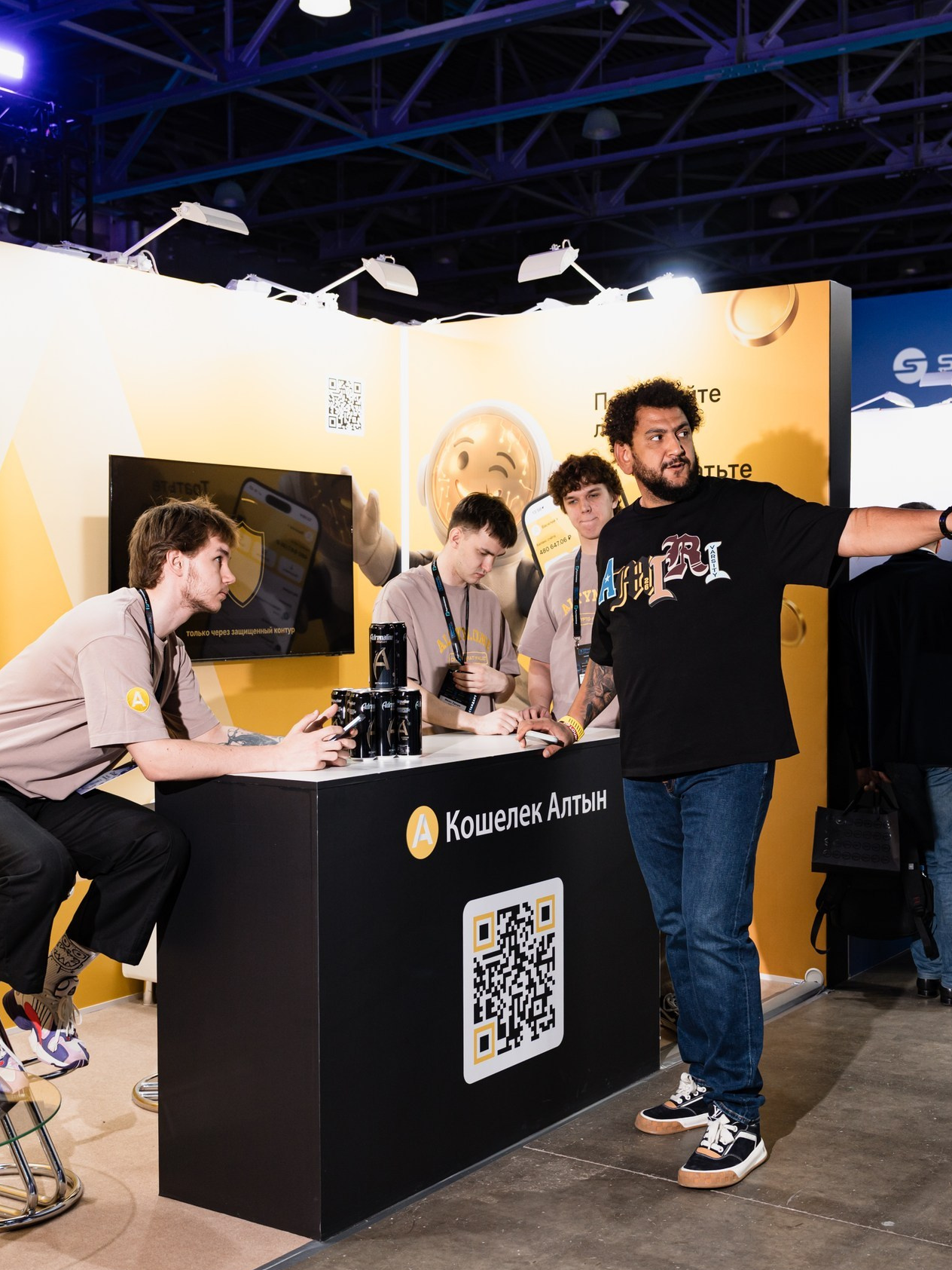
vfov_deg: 42.9
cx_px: 554
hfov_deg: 32.8
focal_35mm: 44
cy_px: 643
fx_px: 1613
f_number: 3.5
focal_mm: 29
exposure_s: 1/160
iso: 250
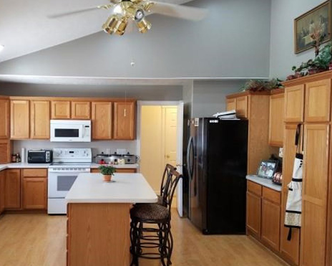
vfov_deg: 42.2
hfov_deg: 50.9
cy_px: 136
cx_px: 119
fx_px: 344
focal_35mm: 35
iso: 160
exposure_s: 1/60
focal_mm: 4.2
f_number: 1.7
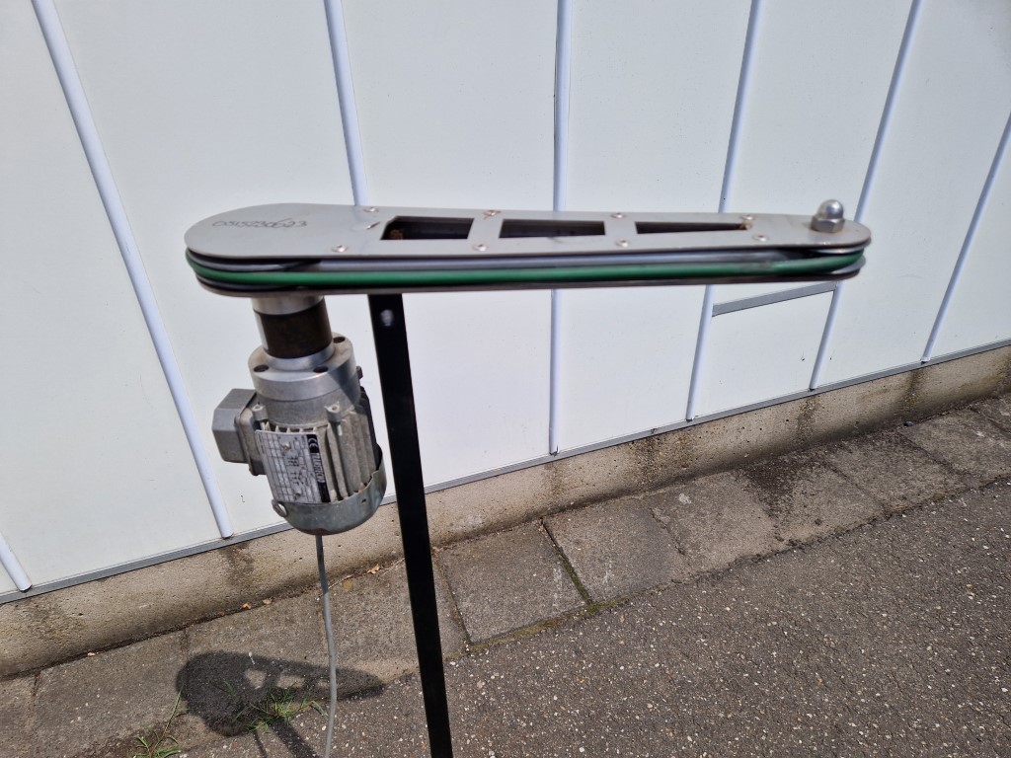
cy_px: 379
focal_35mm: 23
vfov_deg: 58.9
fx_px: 672
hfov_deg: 73.9
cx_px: 506
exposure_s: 1/2160
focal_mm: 5.4
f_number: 1.8
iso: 50
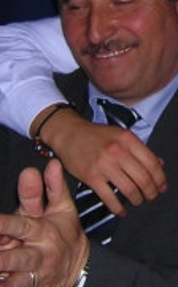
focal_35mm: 106
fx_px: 825
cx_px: 172
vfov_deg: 19.4
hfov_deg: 12.2
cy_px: 45
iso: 100
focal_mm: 4.7
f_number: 2.6
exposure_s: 1/60.1
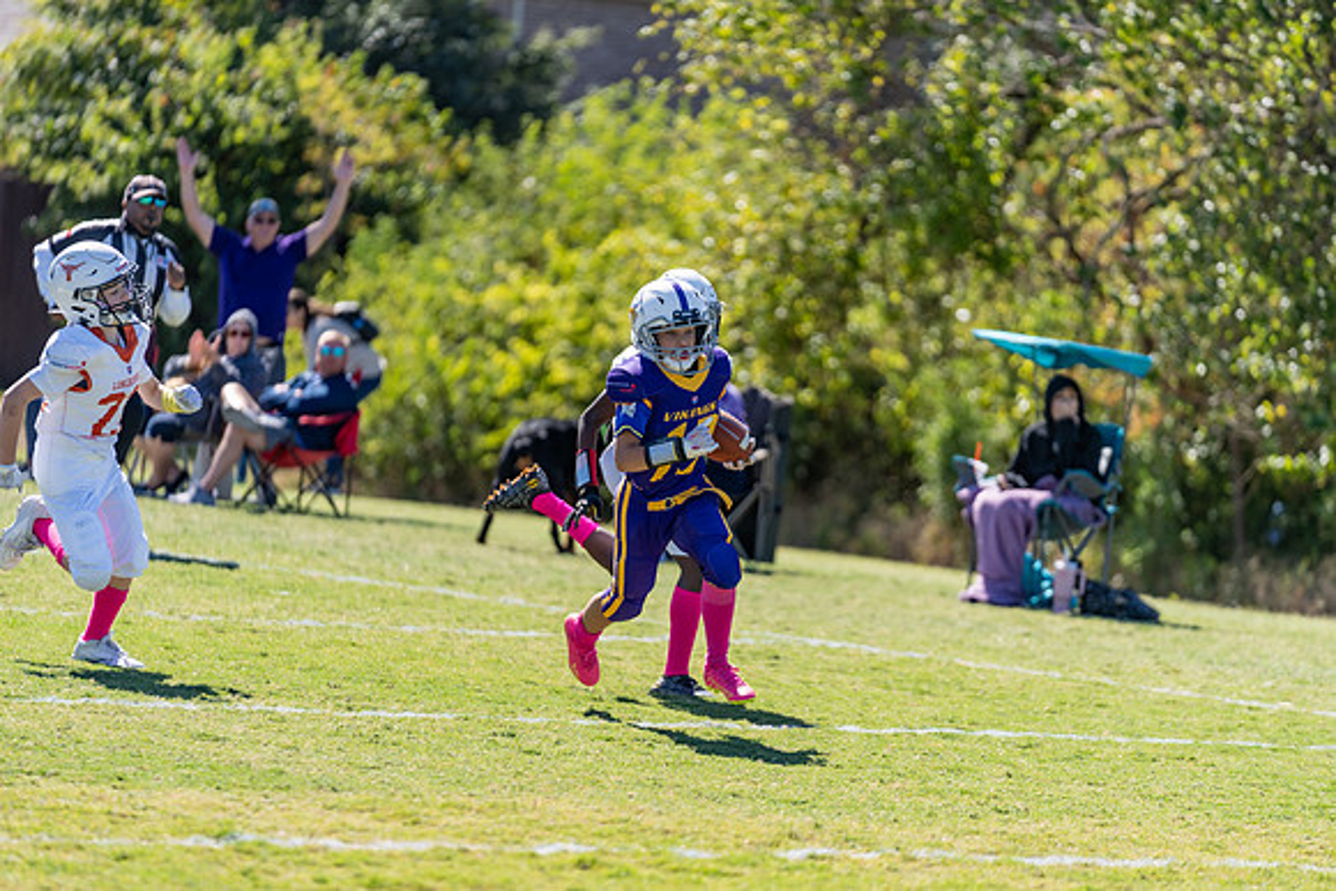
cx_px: 668
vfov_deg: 6.9
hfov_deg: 10.3
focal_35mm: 200
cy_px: 446
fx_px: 7424
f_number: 2.8
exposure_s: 1/1250
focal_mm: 200
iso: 100
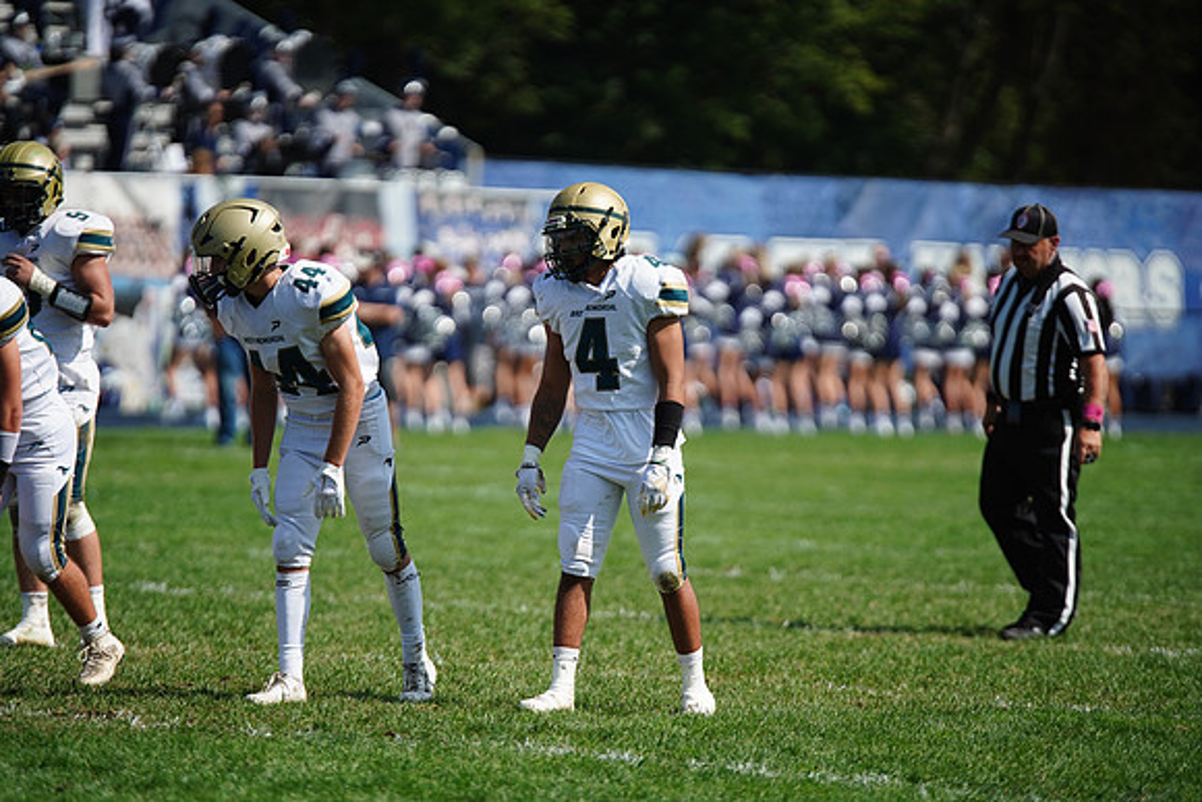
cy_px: 401
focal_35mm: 300
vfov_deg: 4.6
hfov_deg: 6.9
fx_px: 10019
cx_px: 601
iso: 400
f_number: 2.8
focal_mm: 300
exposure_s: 1/6400
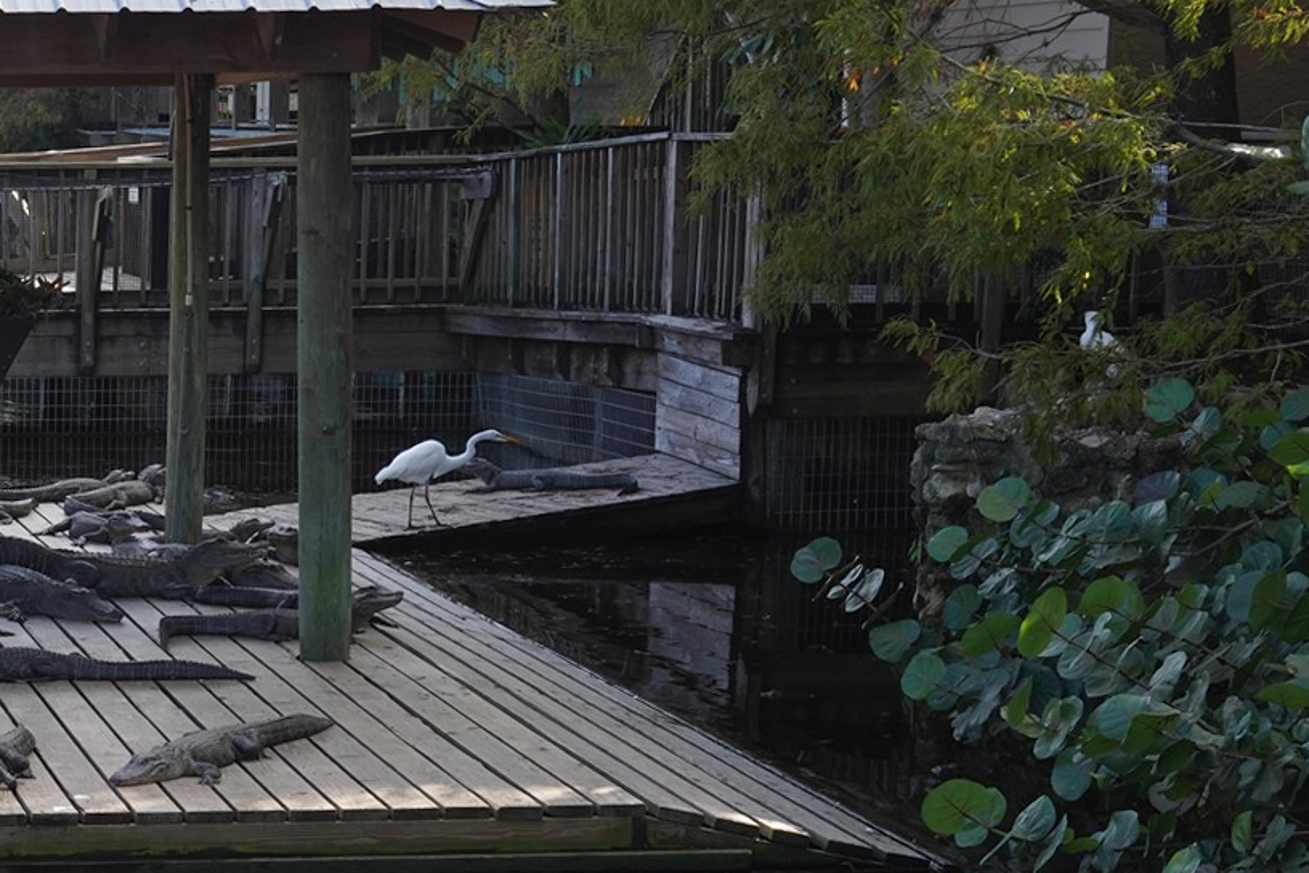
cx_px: -215
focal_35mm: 98
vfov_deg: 13.9
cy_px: 756
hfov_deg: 19.7
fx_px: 3563
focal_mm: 40
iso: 500
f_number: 14
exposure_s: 1/100
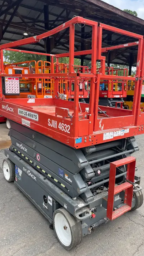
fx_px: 197
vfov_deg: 66.1
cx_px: 85
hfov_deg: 40.1
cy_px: 127
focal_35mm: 29
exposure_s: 1/759
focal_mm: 4.2
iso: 32
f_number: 1.6
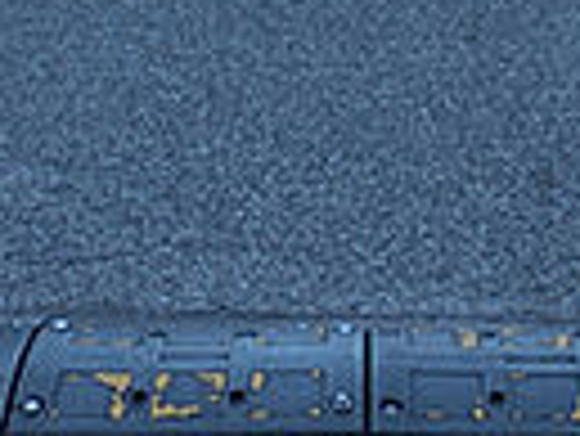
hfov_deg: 17.0
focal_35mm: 116
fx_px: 1945
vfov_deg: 11.0
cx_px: 265
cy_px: -562
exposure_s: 1/2092
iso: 48
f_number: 1.89
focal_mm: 5.43
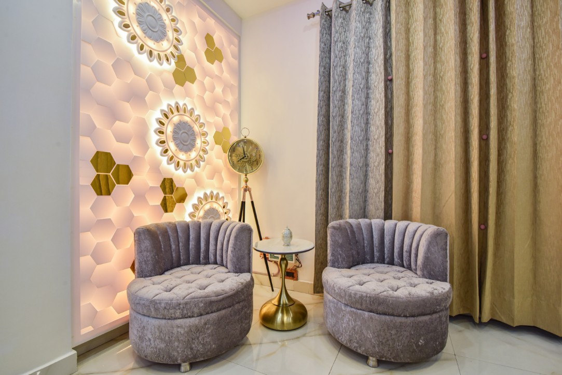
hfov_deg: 96.7
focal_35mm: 16
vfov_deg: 73.8
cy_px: 188
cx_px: 281
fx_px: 250
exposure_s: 1/30
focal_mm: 16
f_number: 8
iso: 1000
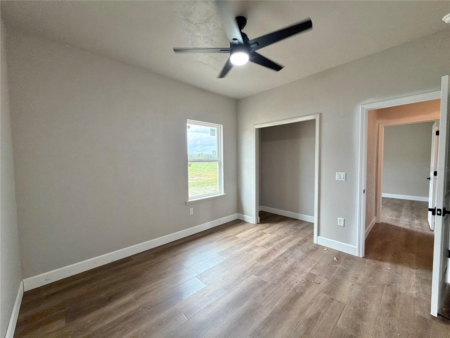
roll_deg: +1.3
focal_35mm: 14
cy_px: 169
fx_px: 182
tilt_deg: -3.5
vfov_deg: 85.7
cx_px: 225
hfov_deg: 102.1
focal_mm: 2.22
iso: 160
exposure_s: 1/120
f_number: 2.2
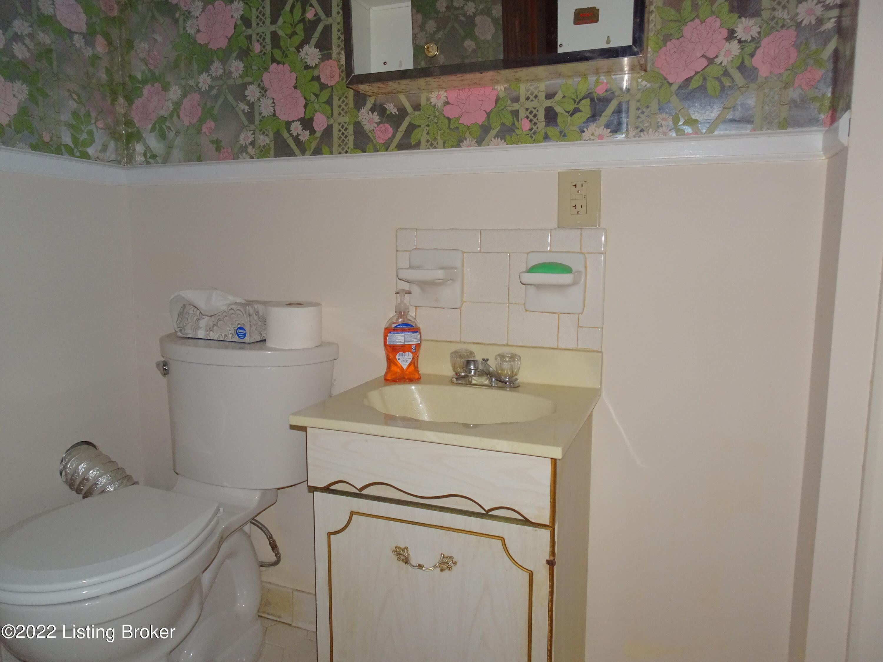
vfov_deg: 56.8
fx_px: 612
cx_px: 442
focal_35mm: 24
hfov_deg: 71.6
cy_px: 331
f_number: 3.5
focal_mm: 4.1
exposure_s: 1/30
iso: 200
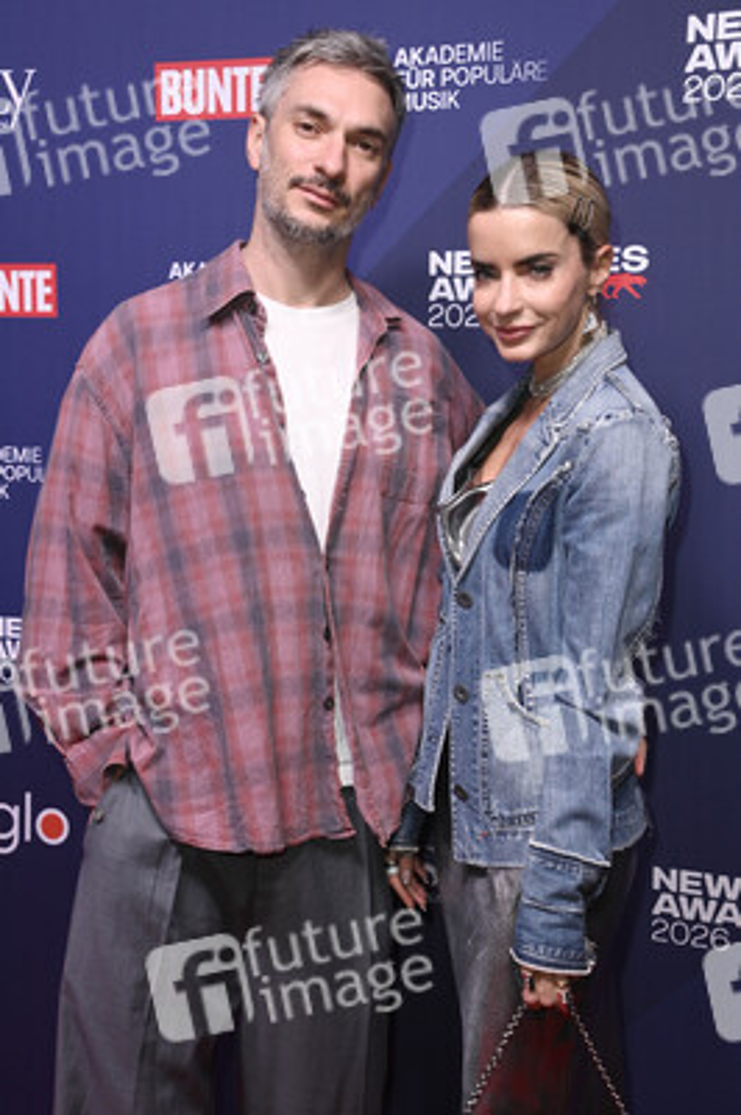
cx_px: 370
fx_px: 1546
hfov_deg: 26.9
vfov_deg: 39.6
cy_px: 558
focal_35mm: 50
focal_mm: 50
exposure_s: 1/250
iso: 1000
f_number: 5.6
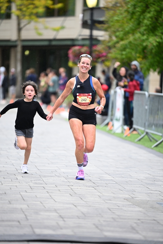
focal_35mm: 201
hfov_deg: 6.8
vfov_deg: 10.2
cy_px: 122
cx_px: 82
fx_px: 1364
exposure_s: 1/1600
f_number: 2.8
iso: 1250
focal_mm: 200
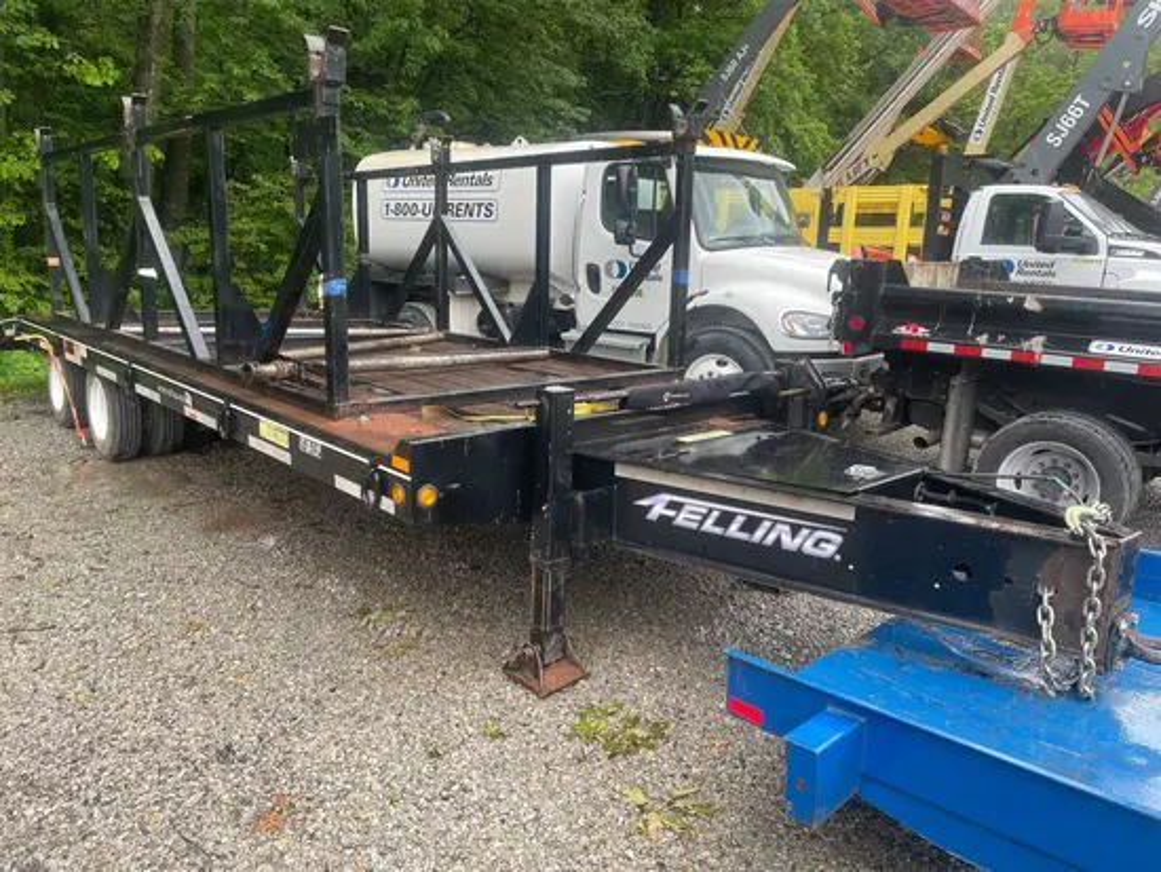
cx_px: 580
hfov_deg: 67.3
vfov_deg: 53.1
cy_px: 436
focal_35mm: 26
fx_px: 872
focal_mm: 4.2
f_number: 1.6
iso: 32
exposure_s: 1/363
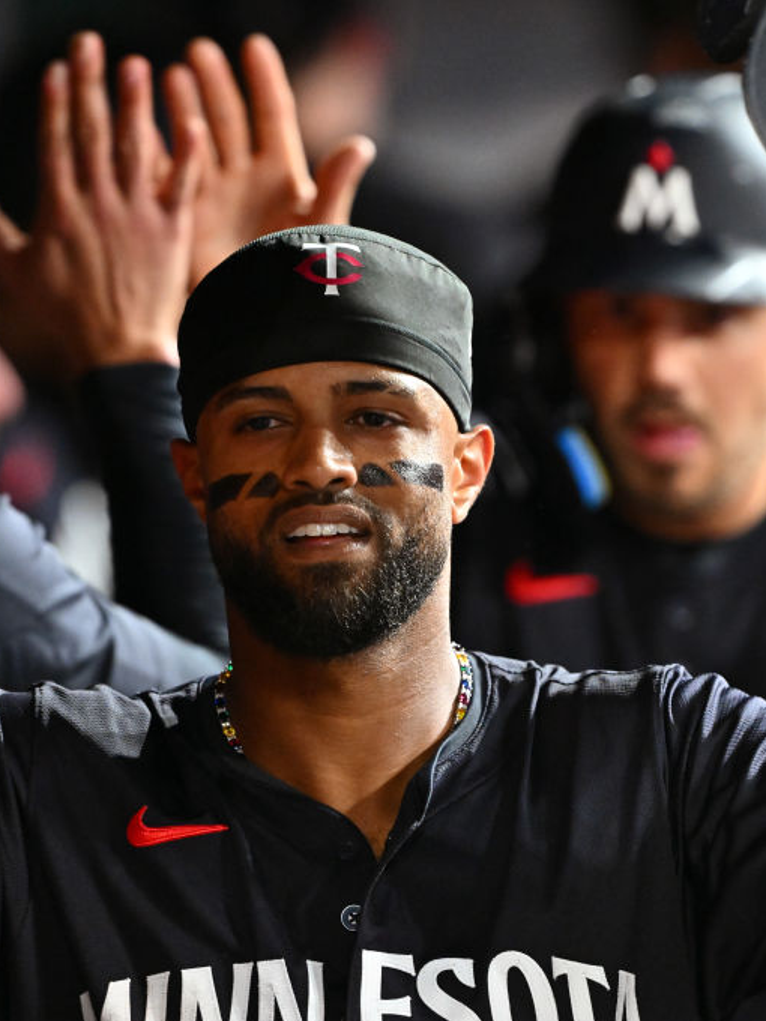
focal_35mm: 579
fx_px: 17083
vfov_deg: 3.4
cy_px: 511
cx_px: 353
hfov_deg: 2.6
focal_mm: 400
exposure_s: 1/320
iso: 5000
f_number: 4
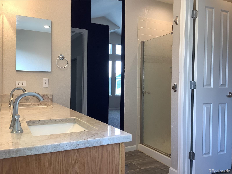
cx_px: 116
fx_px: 208
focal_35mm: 31
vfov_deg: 45.4
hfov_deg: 58.4
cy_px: 87
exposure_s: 1/60
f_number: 2.4
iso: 50
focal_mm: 3.3
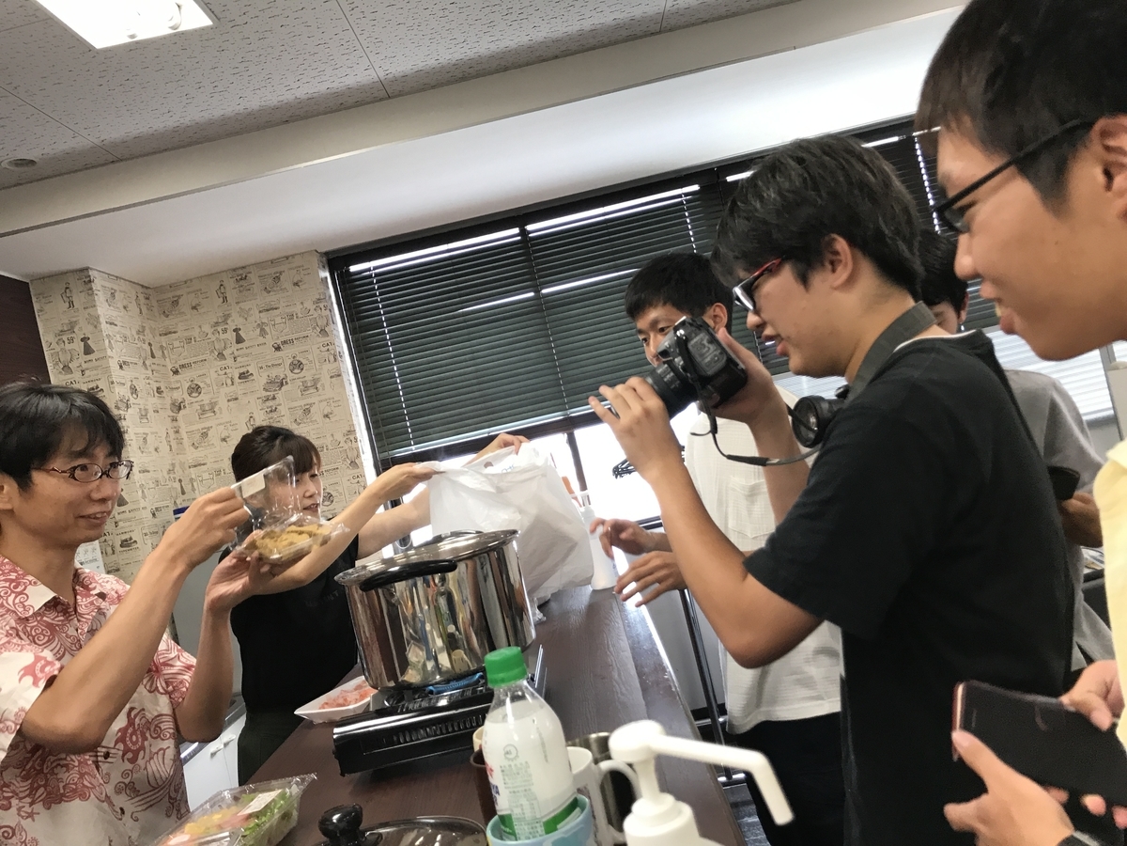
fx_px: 912
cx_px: 564
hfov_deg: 63.4
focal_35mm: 28
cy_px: 423
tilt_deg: +0.5
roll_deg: +13.4
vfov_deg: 49.7
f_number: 1.8
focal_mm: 3.99
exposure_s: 1/30
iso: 32
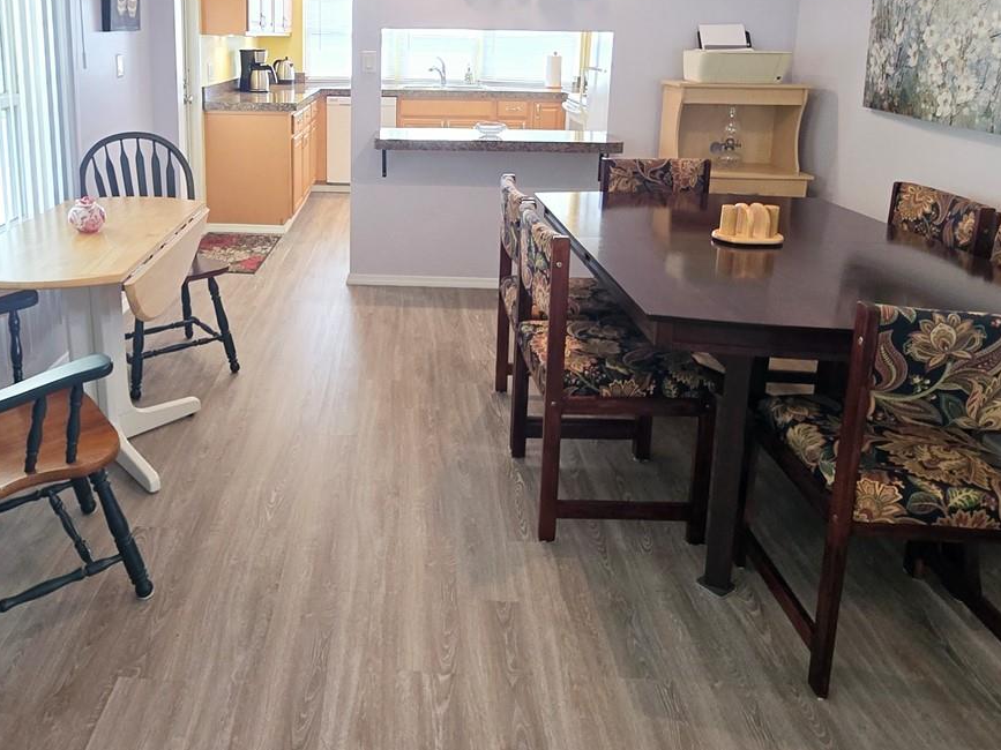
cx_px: 358
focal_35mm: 24
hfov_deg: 70.1
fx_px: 694
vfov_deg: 53.9
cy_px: 177
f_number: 2.2
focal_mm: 2.2
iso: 125
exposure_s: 1/60
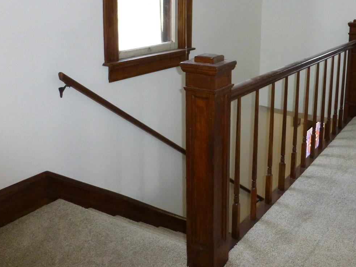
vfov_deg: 35.9
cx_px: 255
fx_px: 401
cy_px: 63
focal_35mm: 39
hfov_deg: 46.6
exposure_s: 1/60
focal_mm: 4.3
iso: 400
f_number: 3.3
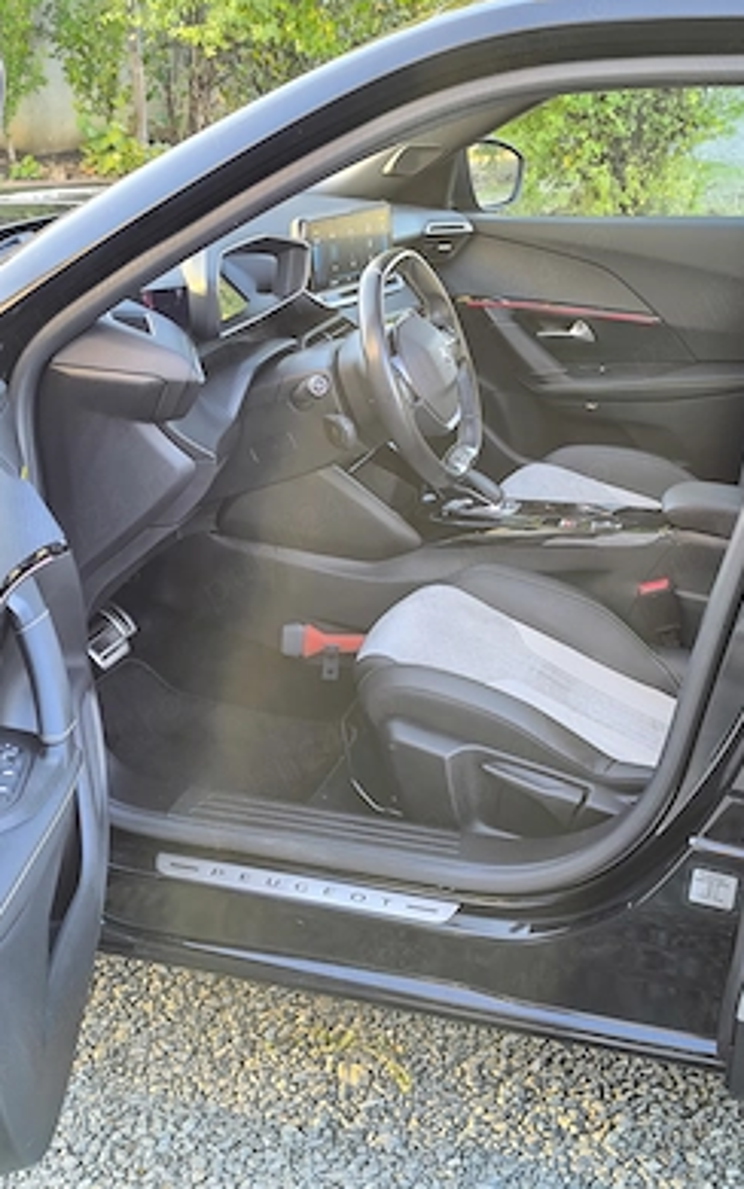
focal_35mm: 50
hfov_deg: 25.8
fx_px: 1621
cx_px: 406
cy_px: 582
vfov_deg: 40.3
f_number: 1.65
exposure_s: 1/100
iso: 500
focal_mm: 6.14
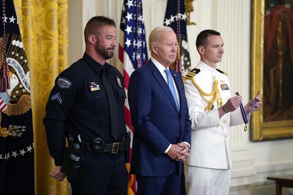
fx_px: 1513
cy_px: 98
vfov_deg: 7.4
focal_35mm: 186
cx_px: 146
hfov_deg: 11.1
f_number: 2.8
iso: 2500
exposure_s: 1/320
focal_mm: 186
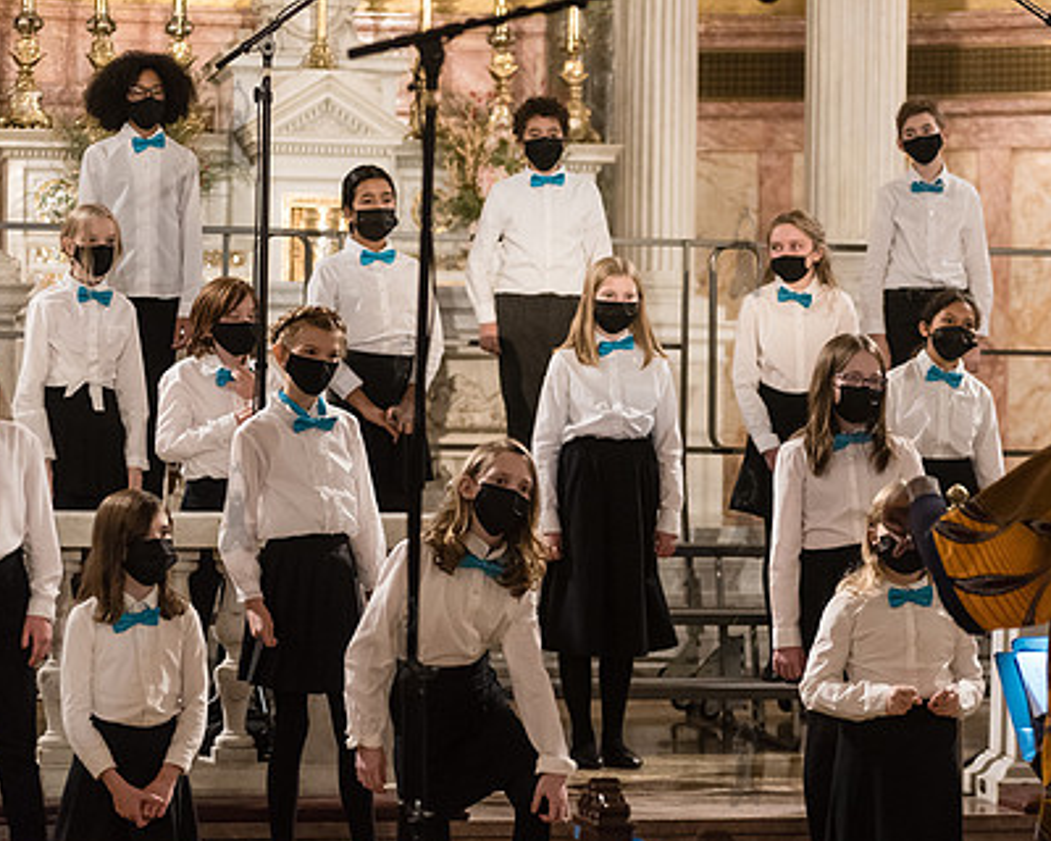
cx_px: 744
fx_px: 3639
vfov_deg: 13.2
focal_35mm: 117
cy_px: 506
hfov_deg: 16.4
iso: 4000
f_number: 4
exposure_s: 1/200
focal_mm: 86
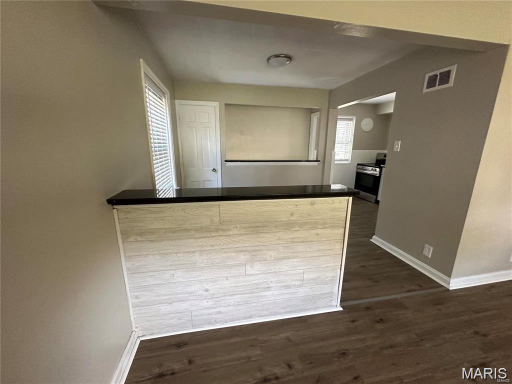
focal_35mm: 14
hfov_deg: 102.1
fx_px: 207
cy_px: 192
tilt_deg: -11.6
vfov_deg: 85.7
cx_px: 256
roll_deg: -0.2
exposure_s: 1/60
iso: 400
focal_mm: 2.22
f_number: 2.2
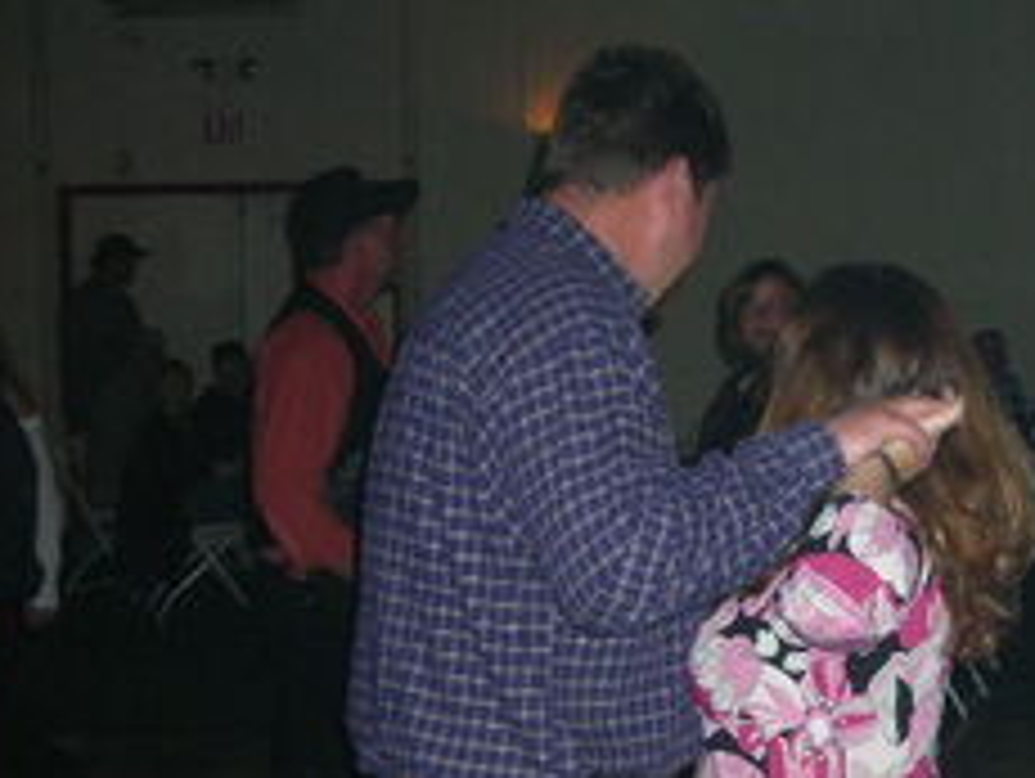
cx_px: 702
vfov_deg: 22.0
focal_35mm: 66
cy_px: 639
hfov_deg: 29.1
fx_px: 1975
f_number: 3.2
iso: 173
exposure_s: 1/60.1
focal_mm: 6.3
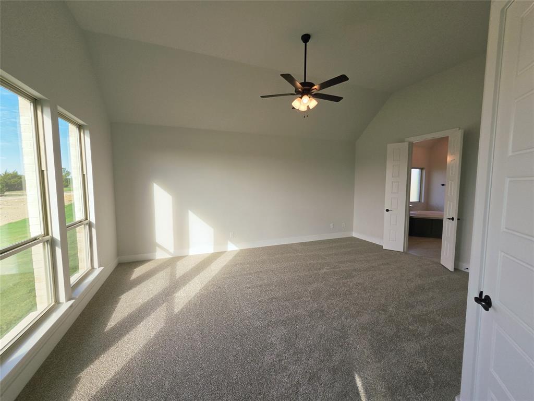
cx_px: 267
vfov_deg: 89.9
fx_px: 201
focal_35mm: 13
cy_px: 200
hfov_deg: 106.2
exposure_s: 1/647
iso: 100
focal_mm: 2.2
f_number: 2.2
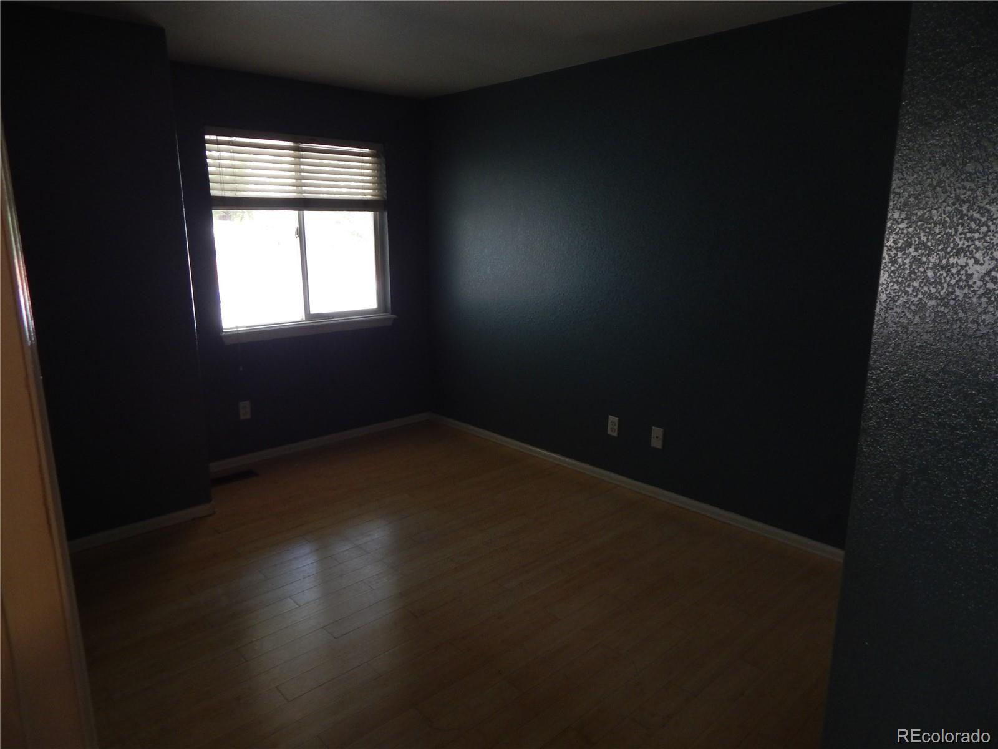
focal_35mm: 22
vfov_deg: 61.1
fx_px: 634
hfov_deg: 76.4
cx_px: 499
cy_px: 374
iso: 200
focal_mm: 4
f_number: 3
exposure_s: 1/30
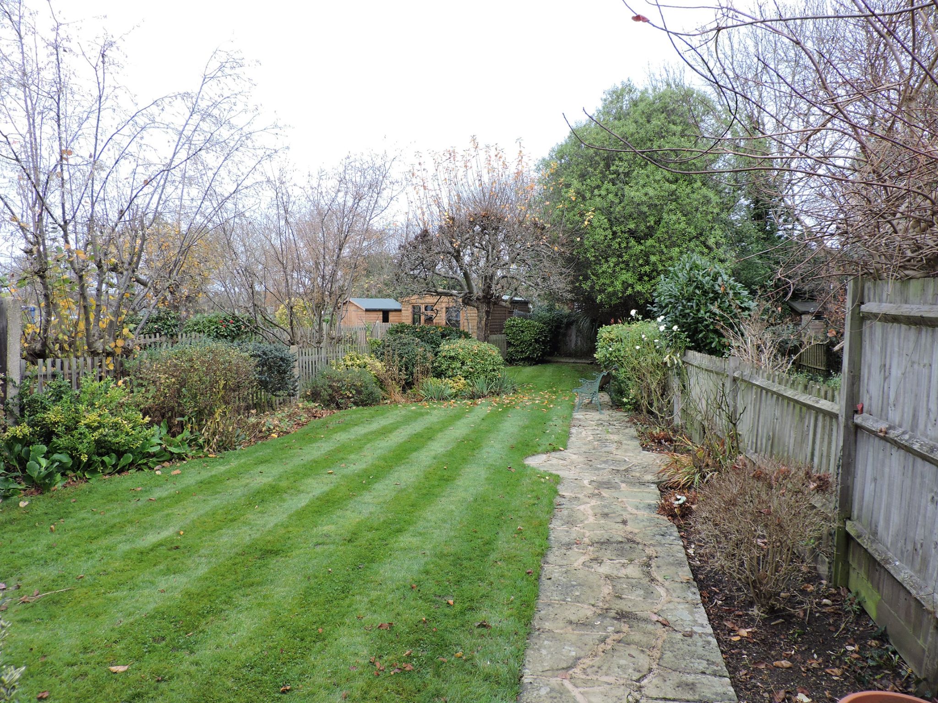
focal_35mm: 24
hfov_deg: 71.6
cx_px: 469
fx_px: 650
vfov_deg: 56.8
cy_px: 352
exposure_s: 1/100
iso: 100
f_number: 3
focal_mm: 4.3
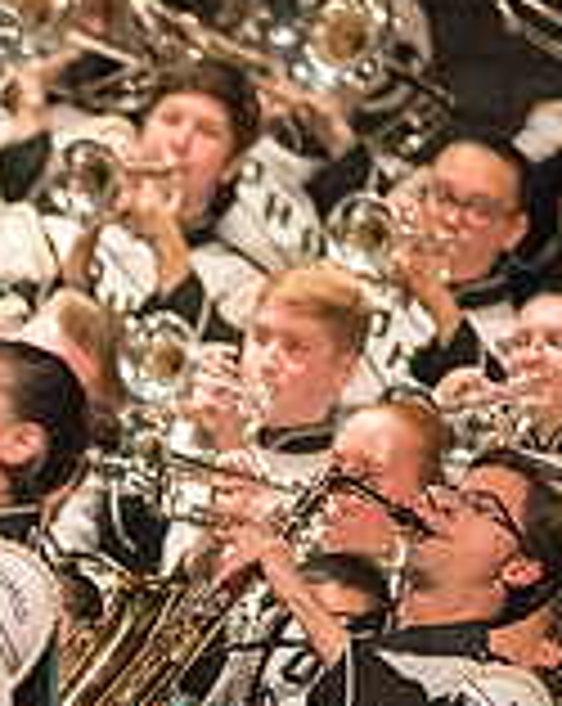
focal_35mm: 1043
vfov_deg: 1.9
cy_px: 852
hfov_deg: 1.5
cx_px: -724
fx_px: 21749
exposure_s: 1/500
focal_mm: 300
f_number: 2.8
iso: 4000
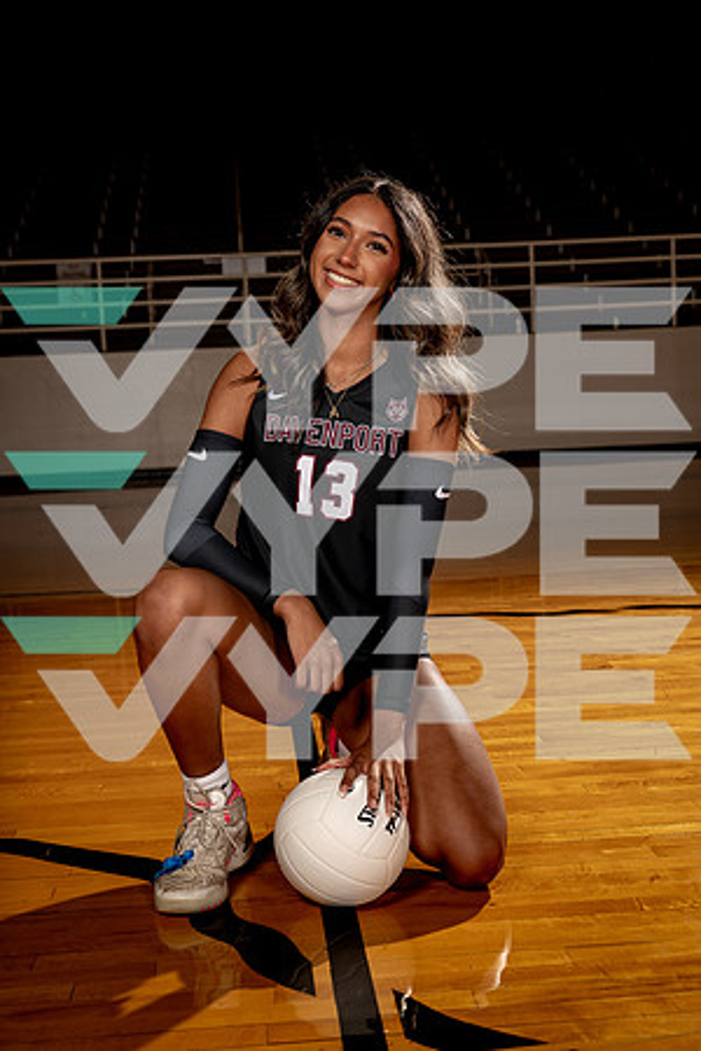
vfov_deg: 41.9
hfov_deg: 28.6
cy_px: 526
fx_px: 1373
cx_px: 350
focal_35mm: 47
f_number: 5.6
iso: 100
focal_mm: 47
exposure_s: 1/250
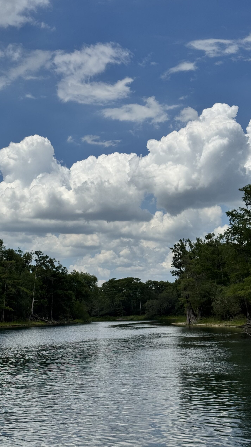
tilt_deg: +9.3
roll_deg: +0.6
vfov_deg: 39.2
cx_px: 93
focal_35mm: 53
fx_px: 627
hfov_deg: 22.6
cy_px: 225
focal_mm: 6.76
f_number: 1.78
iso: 64
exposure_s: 1/10526
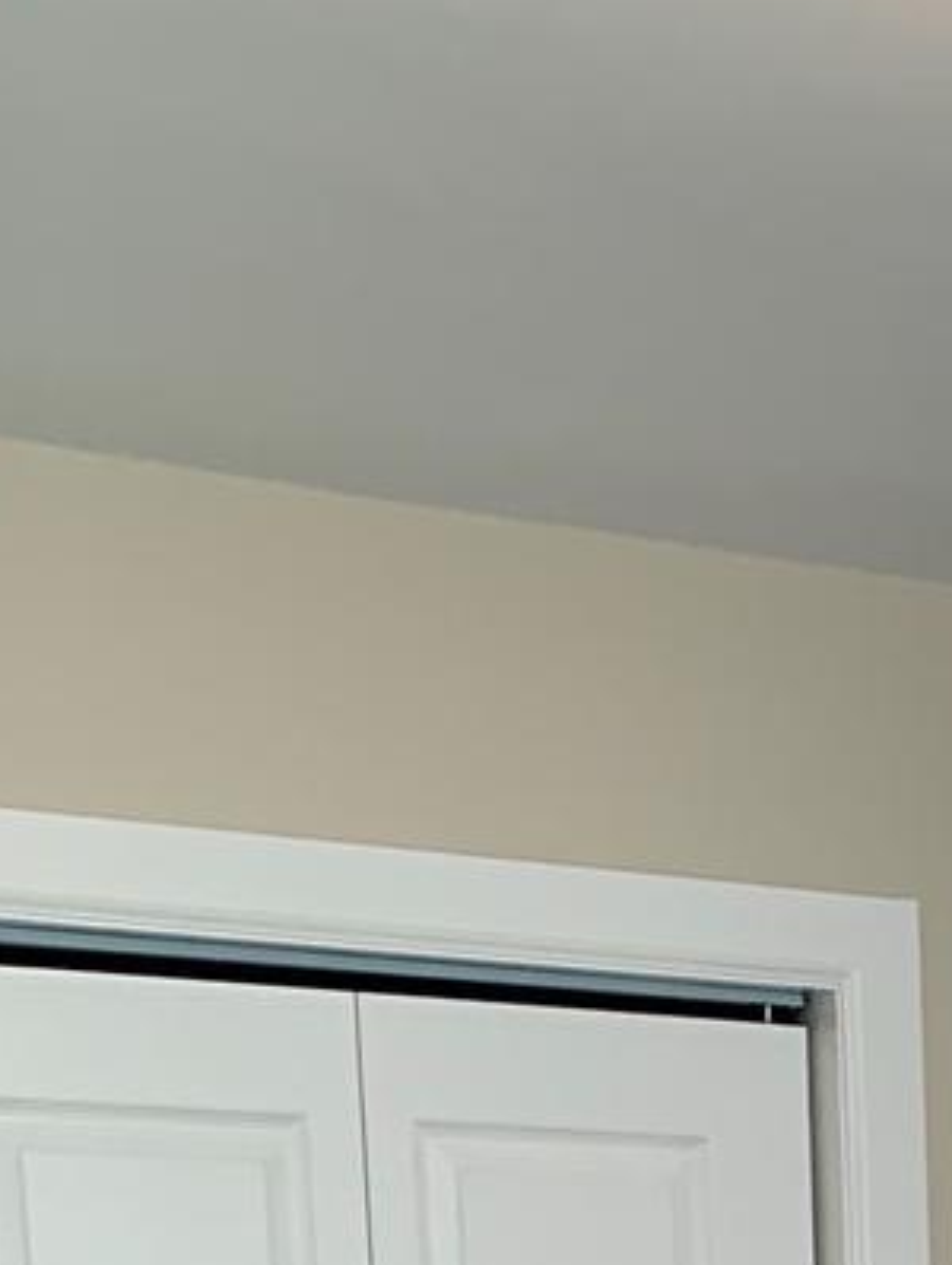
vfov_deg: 16.4
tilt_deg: -6.2
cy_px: 2302
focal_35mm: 100
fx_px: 3661
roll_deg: -1.2
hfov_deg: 13.7
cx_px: 1511
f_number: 1.8
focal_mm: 4.25
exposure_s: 1/60
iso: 100
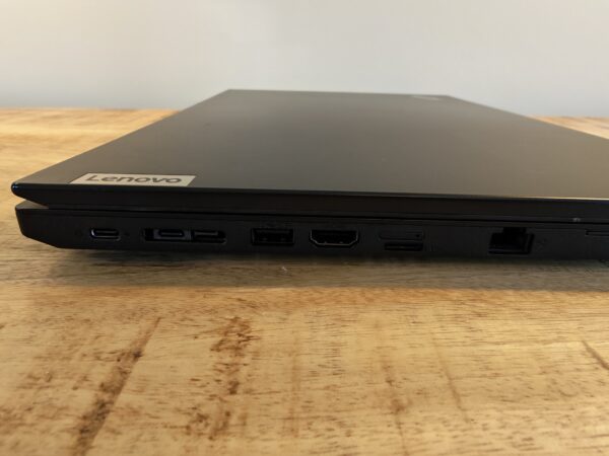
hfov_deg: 73.9
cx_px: 304
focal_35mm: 23
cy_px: 228
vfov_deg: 58.9
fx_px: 405
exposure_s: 1/50
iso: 200
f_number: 2
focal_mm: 1.82
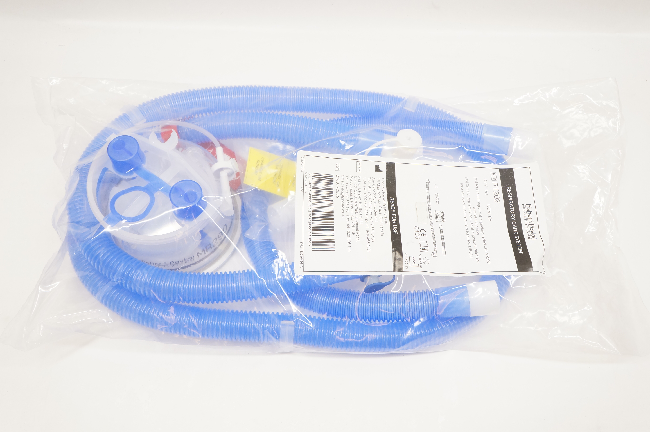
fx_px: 568
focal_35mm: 32
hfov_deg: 59.5
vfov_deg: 41.6
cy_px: 216
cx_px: 325
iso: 800
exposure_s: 1/80
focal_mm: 21
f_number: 7.1
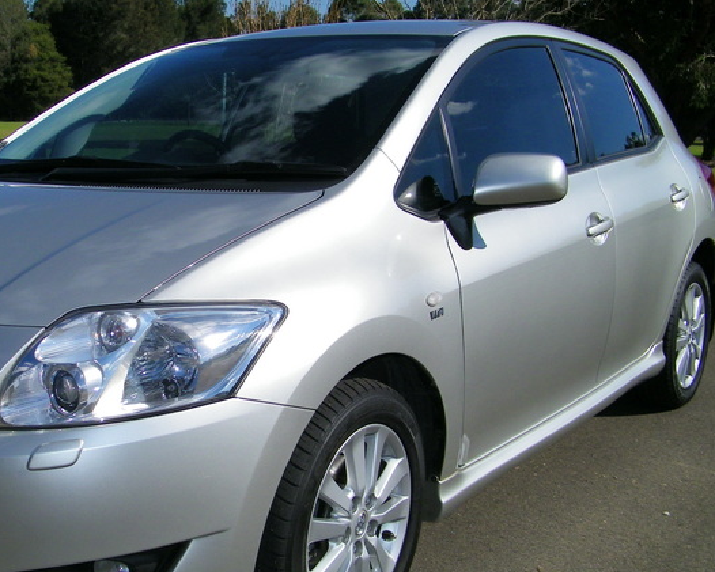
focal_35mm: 46
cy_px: 308
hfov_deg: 39.5
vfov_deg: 32.7
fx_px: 974
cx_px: 204
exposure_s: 1/640
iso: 80
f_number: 7.2
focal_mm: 5.6
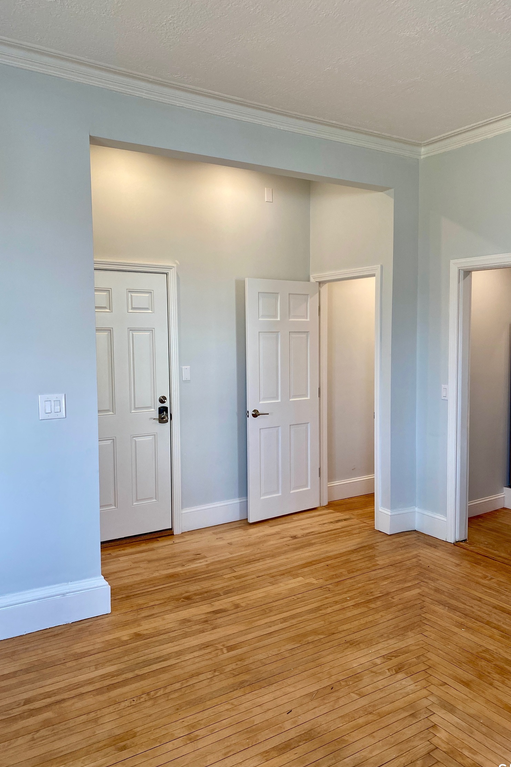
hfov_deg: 46.3
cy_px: 385
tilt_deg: -3.9
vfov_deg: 65.5
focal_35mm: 28
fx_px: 596
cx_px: 292
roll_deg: +0.2
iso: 80
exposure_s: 1/121
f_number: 1.8
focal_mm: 4.25
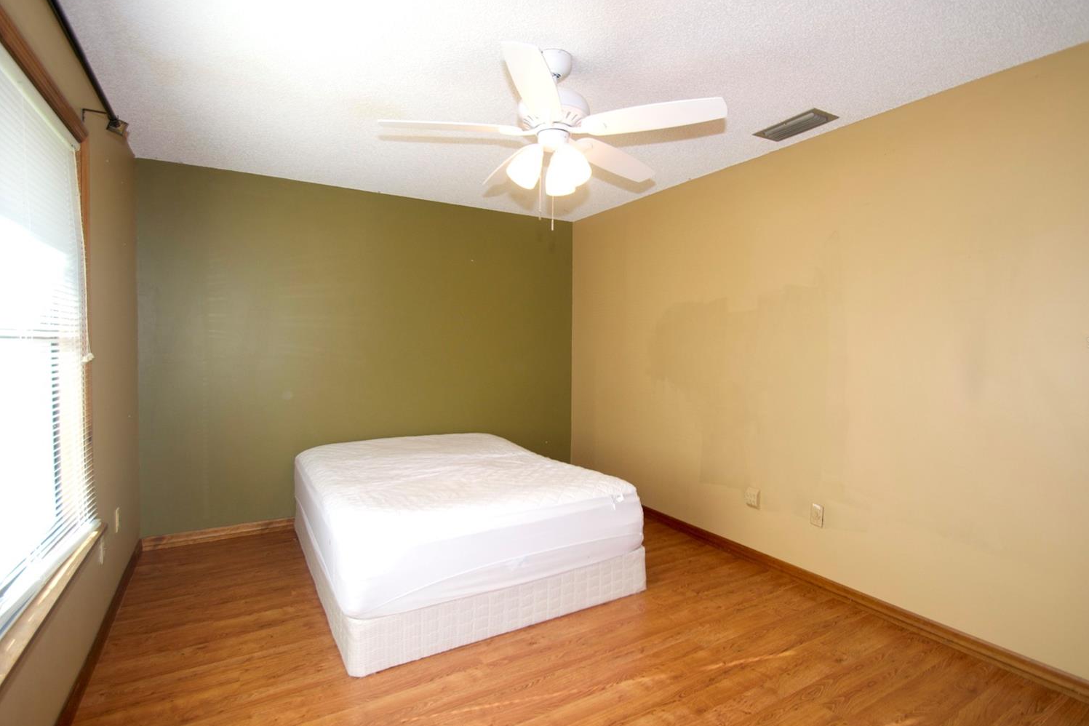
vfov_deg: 73.7
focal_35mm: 16
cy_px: 342
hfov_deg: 96.7
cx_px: 570
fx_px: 484
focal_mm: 10
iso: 200
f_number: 4.5
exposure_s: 1/80
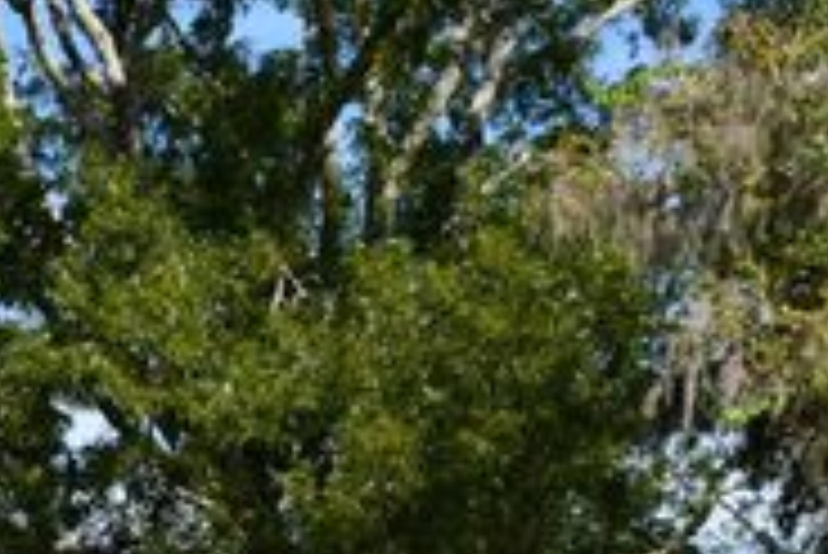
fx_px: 3522
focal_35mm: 153
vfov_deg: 8.7
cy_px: 869
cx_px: -36
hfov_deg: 13.2
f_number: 9
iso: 100
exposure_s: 1/320
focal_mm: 22
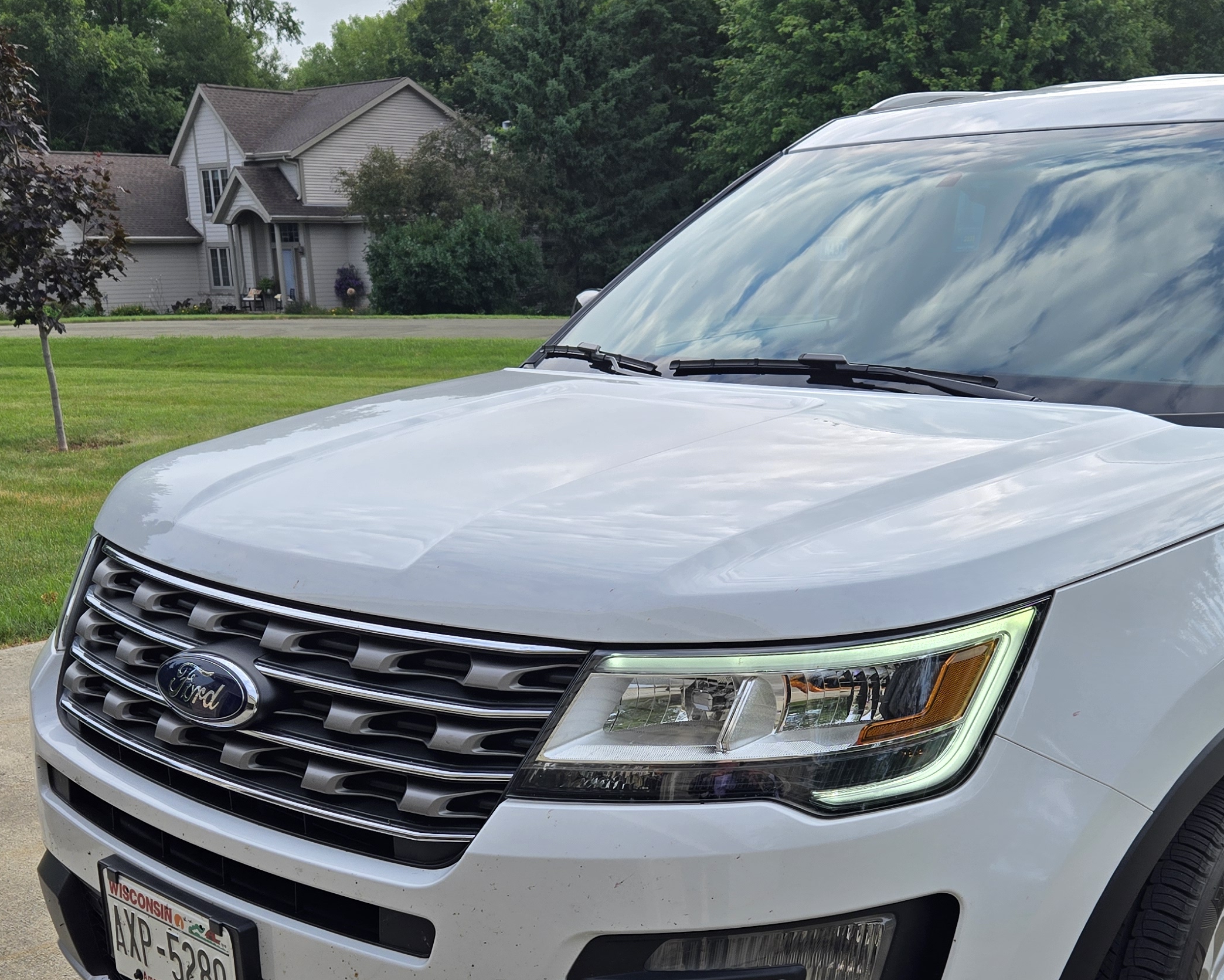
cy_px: 720
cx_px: 670
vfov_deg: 34.3
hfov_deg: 42.8
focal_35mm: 43
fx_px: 1558
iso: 25
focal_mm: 5.4
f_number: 1.8
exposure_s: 1/866
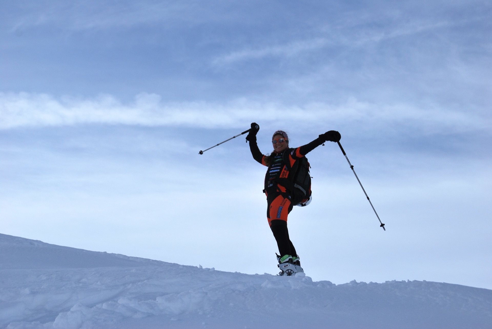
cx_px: 246
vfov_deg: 15.2
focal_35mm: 90
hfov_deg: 22.6
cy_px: 164
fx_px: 1231
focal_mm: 60
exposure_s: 1/800
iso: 100
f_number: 7.1
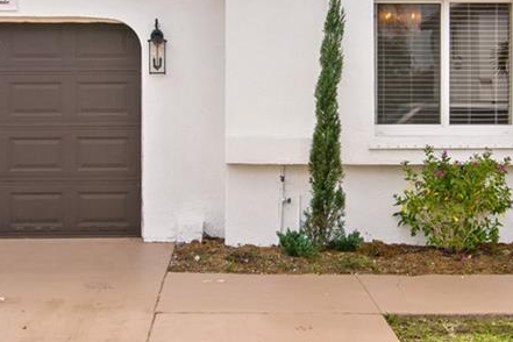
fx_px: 826
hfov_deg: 34.5
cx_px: 238
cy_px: 149
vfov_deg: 23.4
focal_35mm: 58
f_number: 11
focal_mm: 16
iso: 320
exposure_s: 1/100
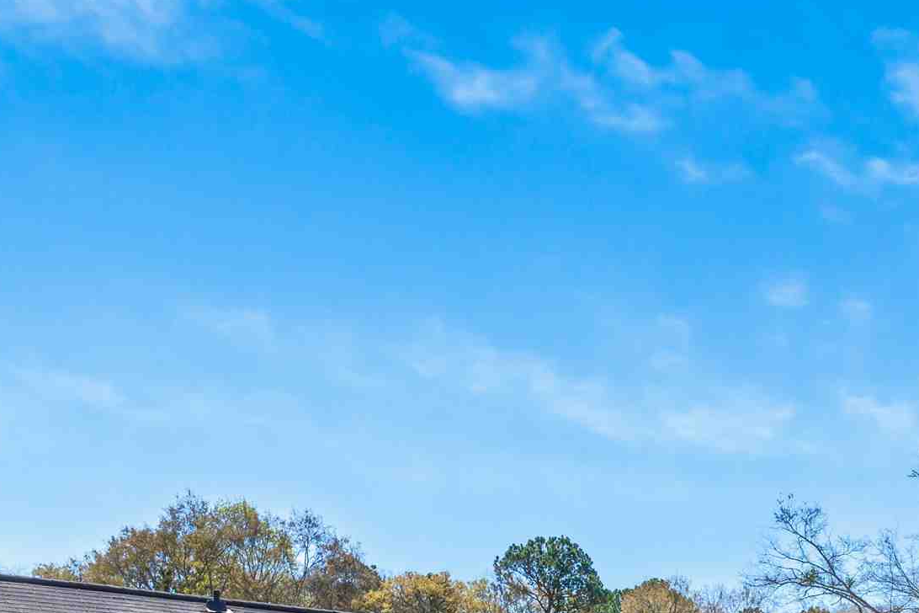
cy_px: 804
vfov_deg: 25.5
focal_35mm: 45
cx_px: 877
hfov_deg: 39.5
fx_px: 1149
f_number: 9
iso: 160
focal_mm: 16
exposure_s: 1/250
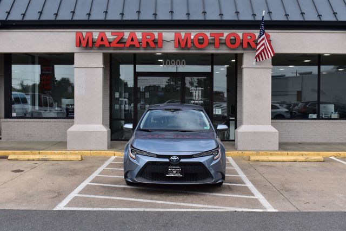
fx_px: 432
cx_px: 173
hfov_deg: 43.6
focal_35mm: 45
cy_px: 116
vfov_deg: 29.8
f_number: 11
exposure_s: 1/400
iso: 400
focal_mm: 30
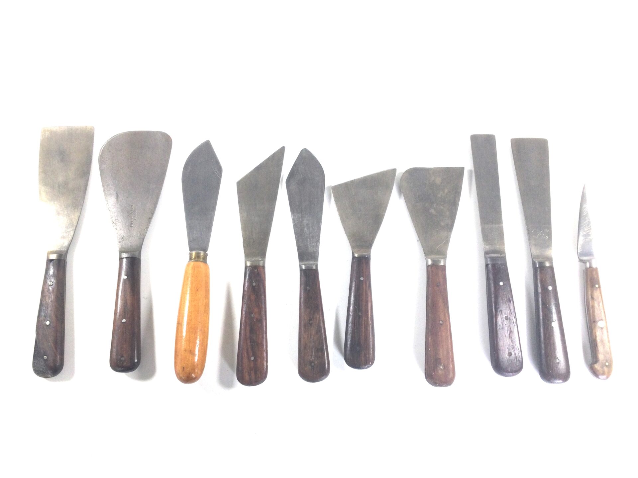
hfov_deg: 58.4
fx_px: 571
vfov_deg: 45.4
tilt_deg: -76.3
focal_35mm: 31
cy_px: 239
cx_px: 319
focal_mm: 3.3
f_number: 2.4
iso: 32
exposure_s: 1/100
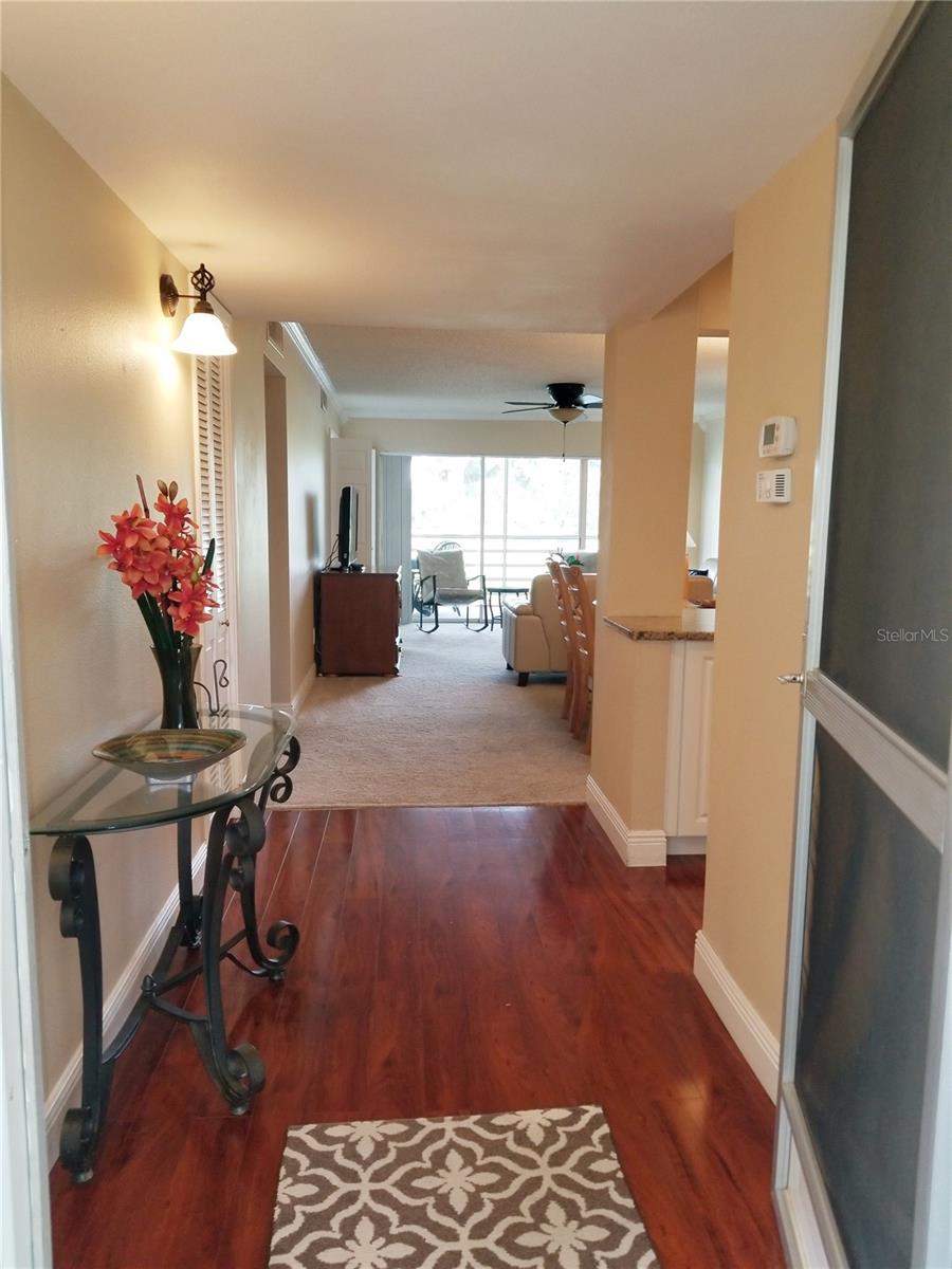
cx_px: 476
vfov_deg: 67.3
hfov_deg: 53.1
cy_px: 634
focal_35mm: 26
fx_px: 953
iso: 80
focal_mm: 4.3
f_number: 1.7
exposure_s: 1/60
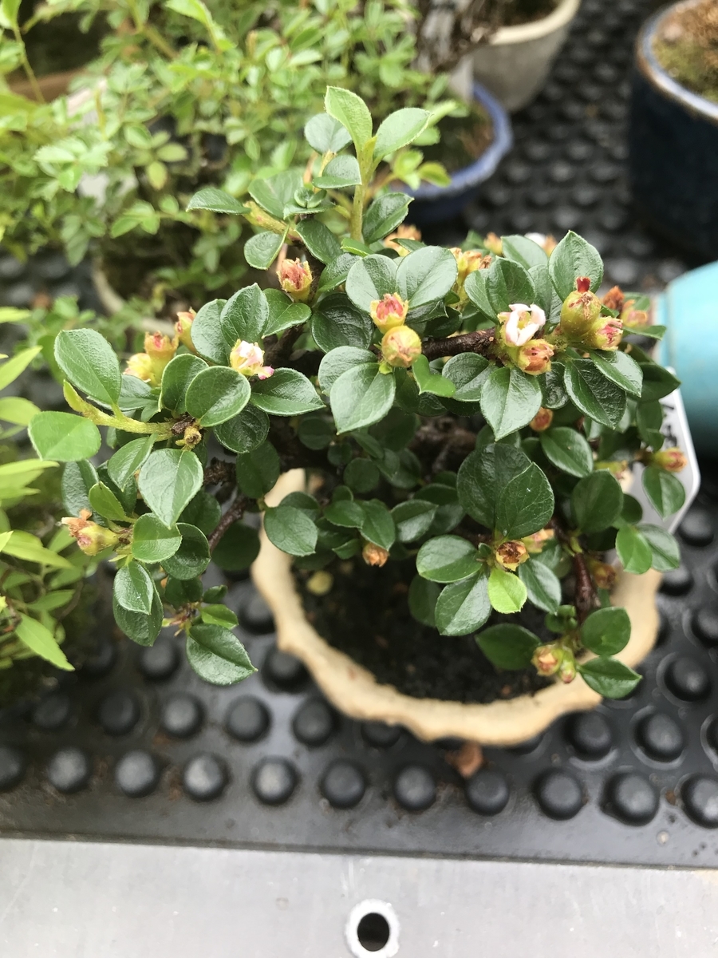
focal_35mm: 28
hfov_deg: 49.7
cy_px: 479
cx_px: 359
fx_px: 774
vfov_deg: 63.4
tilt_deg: -53.4
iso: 20
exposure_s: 1/250
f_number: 1.8
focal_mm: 3.99
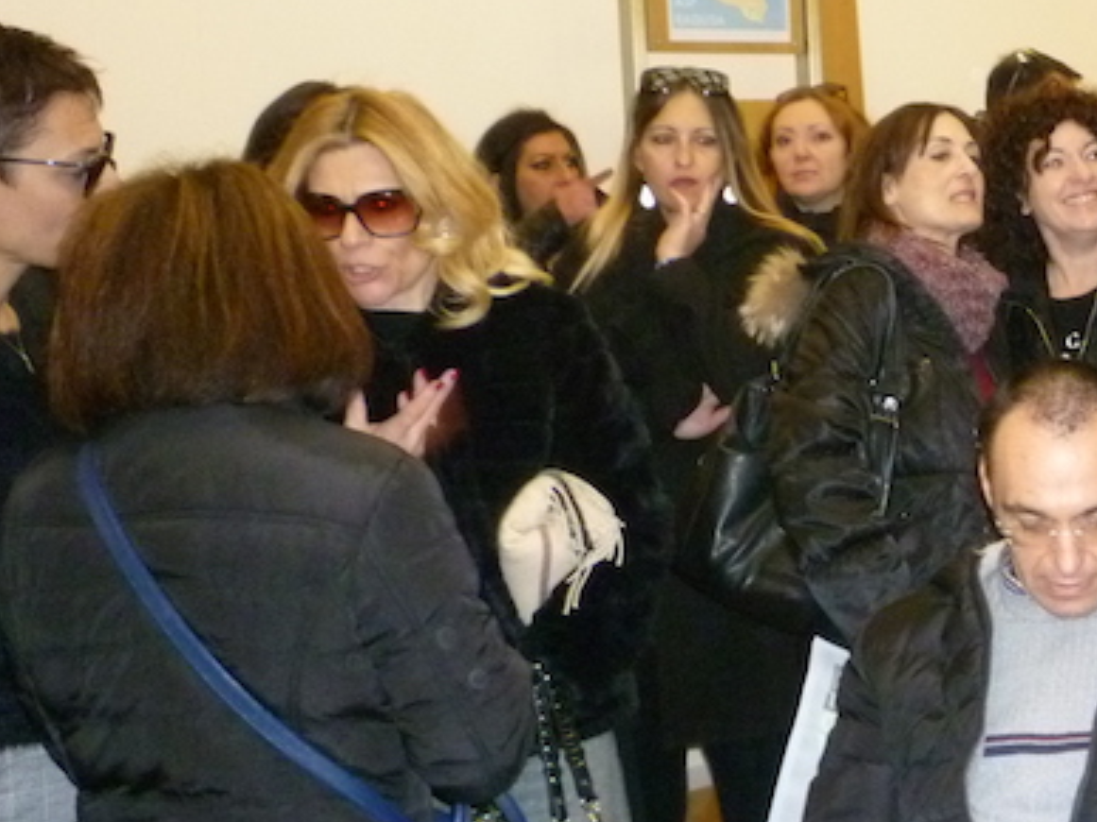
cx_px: 1088
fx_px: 1901
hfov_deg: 30.1
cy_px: 519
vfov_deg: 24.3
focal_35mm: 60
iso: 500
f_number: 3.3
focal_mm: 5.2
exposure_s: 1/30
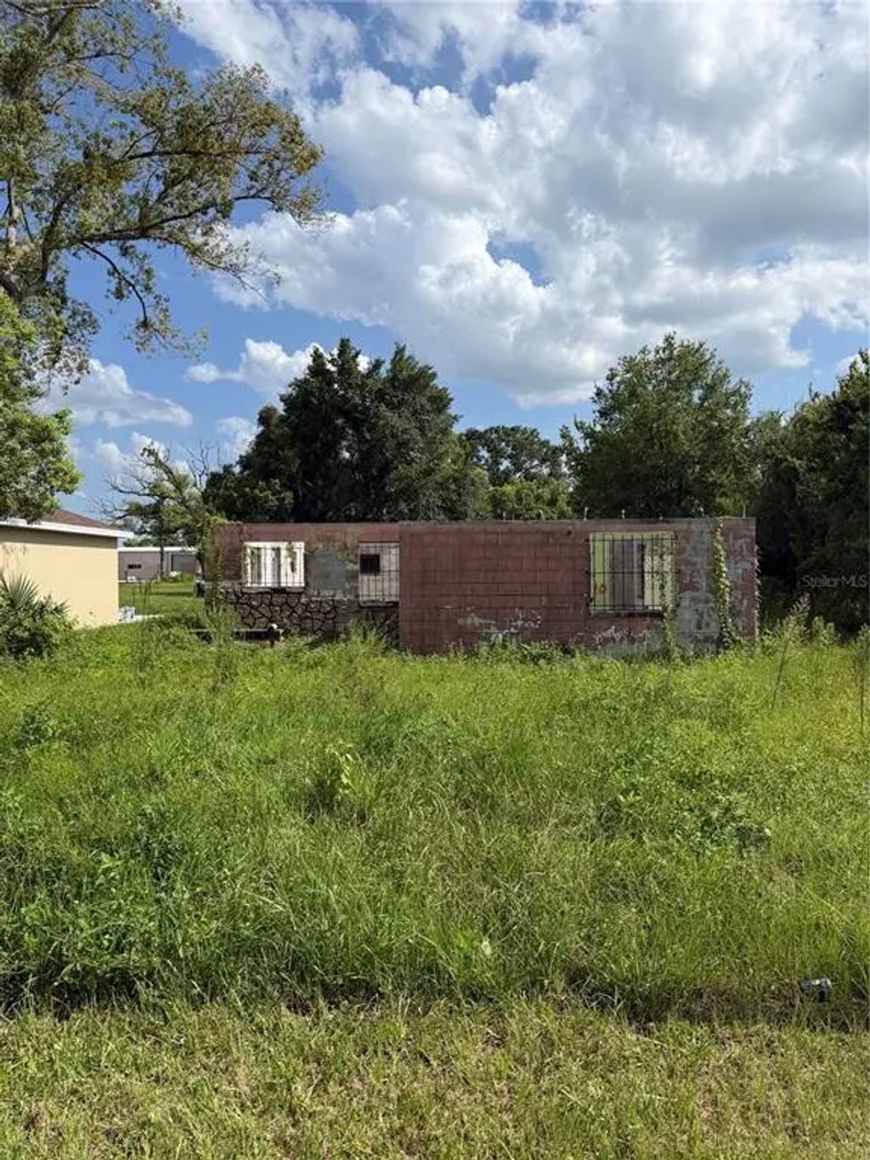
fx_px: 804
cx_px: 435
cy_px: 580
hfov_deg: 56.8
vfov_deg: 71.6
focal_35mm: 24
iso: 80
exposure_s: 1/5714
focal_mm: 6.76
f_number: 1.78
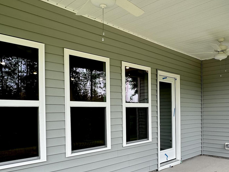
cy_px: 114
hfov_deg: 56.6
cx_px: 132
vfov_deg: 43.6
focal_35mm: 32
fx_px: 212
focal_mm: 2.22
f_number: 2.2
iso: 40
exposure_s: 1/107
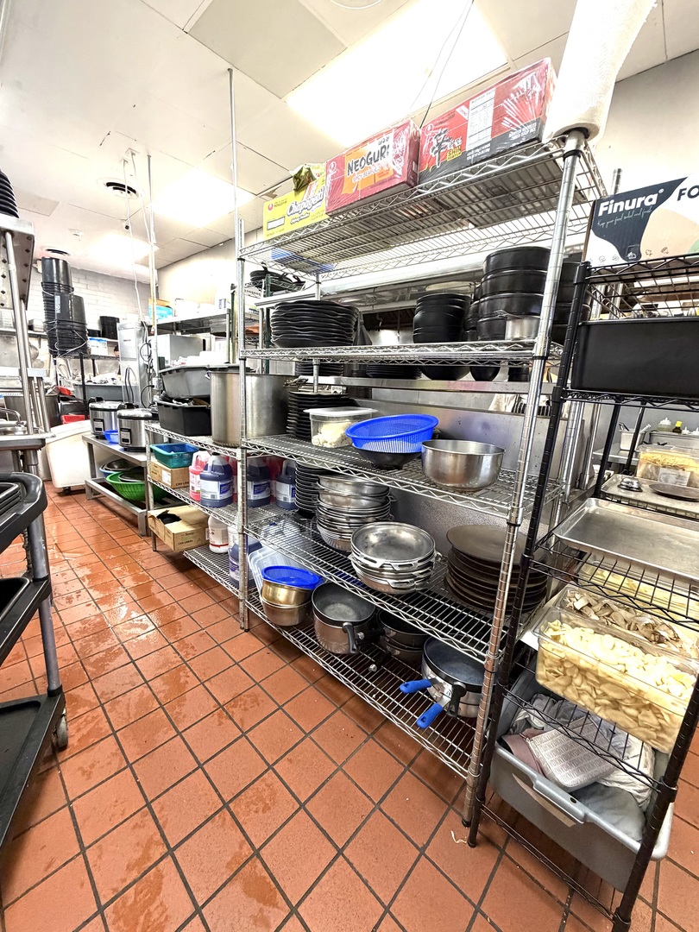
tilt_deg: -12.3
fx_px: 377
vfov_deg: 102.1
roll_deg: -3.3
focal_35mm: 14
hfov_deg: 85.7
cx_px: 350
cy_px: 466
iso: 400
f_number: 2.2
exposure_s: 1/60
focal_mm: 2.22
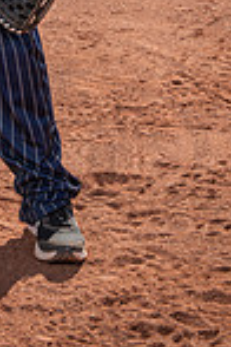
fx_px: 1530
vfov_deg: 12.3
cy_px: -161
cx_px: -71
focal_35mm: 159
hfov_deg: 8.5
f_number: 8
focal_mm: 52
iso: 200
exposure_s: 1/250
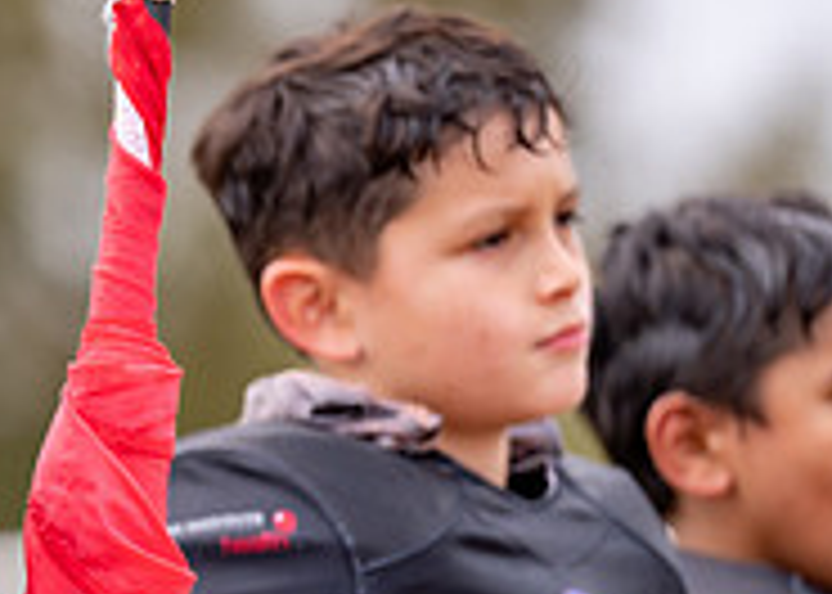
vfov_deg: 2.2
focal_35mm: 669
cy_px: 446
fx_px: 15802
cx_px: -211
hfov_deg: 3.0
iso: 100
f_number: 2.8
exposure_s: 1/1000
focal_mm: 200
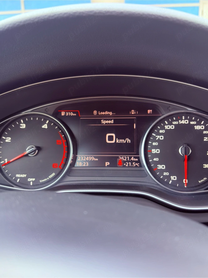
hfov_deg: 48.2
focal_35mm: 29
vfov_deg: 61.7
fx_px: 232
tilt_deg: -15.2
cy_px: 139
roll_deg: +1.3
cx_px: 104
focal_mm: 5.96
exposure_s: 1/34
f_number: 1.6
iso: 100
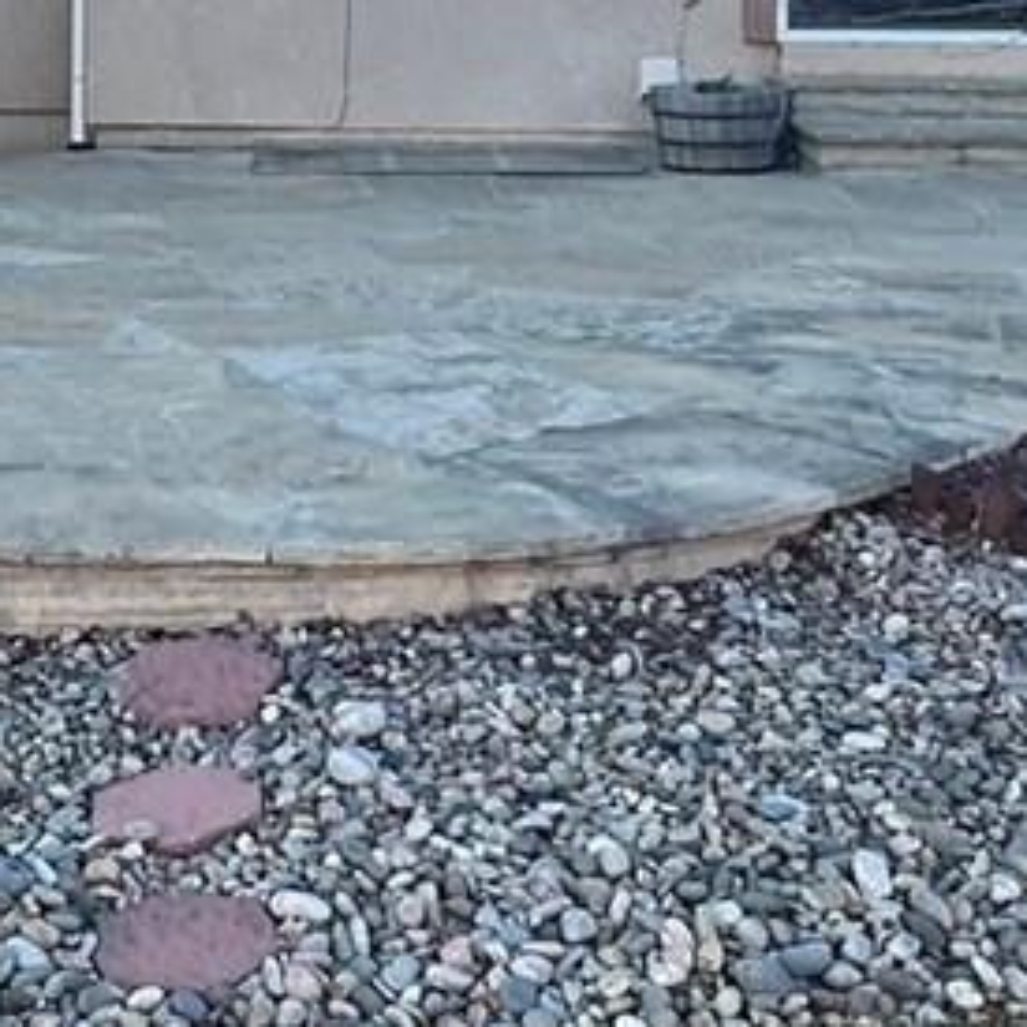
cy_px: -149
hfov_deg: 23.8
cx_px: 284
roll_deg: -1.2
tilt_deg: +1.8
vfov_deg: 22.4
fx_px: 2417
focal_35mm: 72
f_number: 2.2
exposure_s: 1/203
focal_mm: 2.22
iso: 40
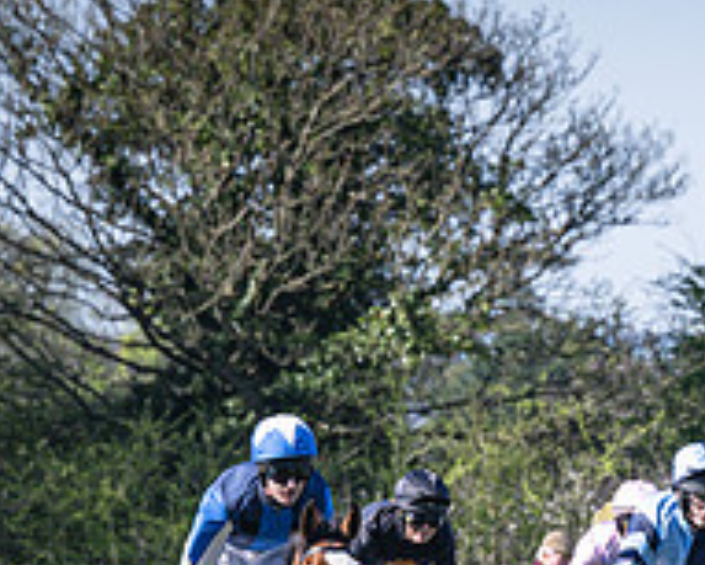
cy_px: 620
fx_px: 12734
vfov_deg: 2.5
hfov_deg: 3.2
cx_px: 530
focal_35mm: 610
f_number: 4
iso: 200
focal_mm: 125
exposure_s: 1/1600
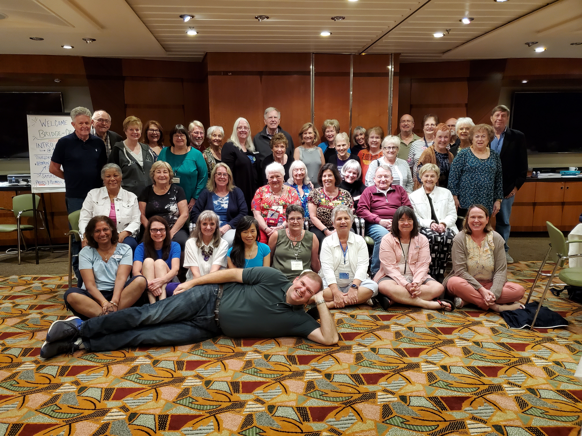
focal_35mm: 26
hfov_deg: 67.3
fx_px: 437
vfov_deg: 53.1
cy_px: 218
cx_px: 291
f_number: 1.5
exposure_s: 1/39
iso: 320
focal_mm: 4.3
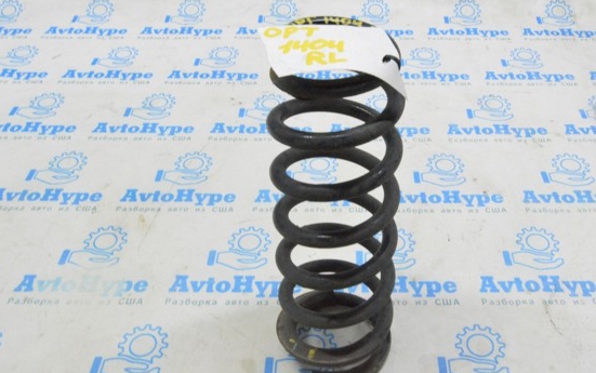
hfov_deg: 50.2
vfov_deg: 32.7
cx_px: 342
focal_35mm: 39
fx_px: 634
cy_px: 156
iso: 6400
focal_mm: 22
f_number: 20
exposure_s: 1/20
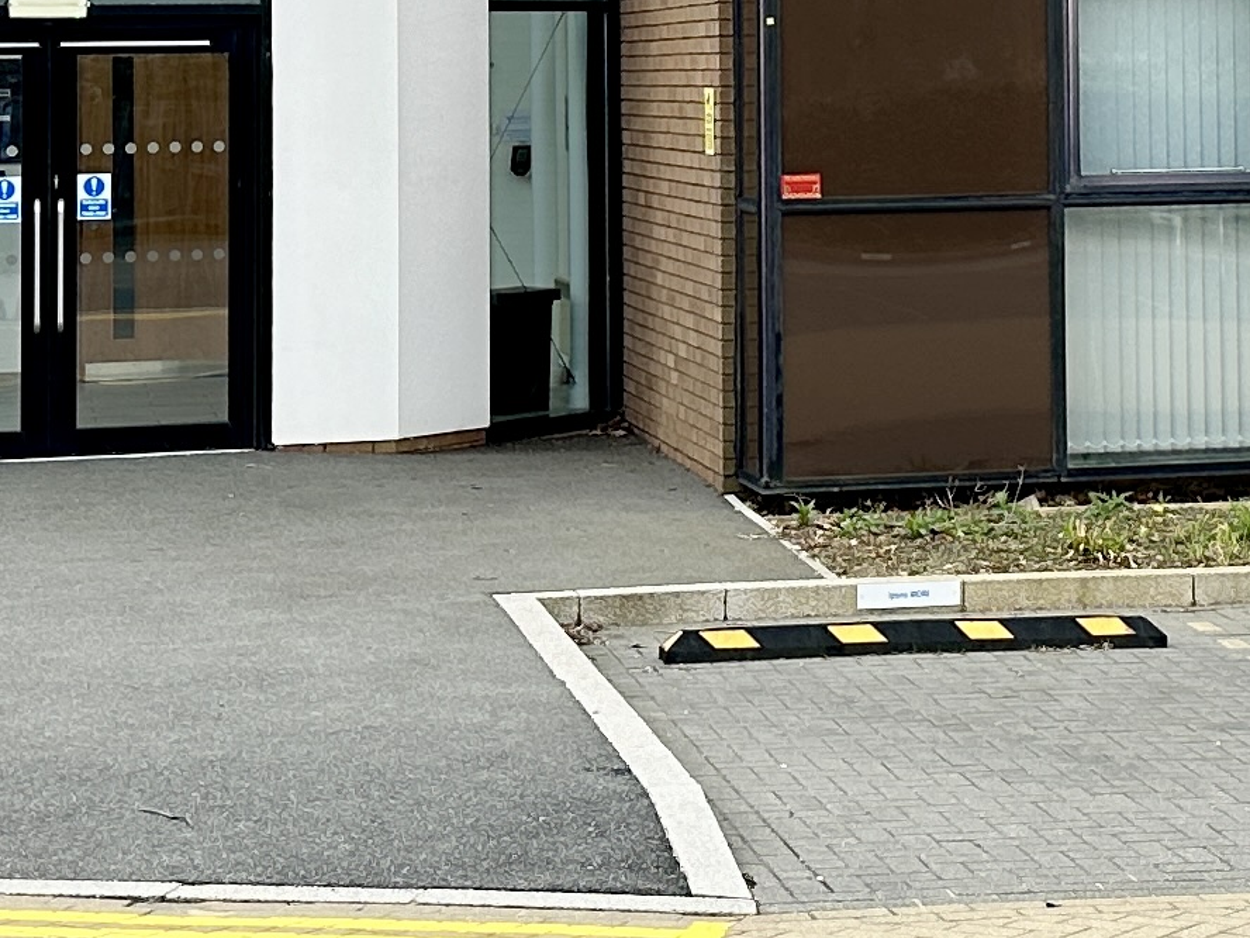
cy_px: -65
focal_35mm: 109
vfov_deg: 13.3
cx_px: 1115
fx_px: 3936
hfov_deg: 17.8
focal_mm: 6.86
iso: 80
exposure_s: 1/864
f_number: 1.78
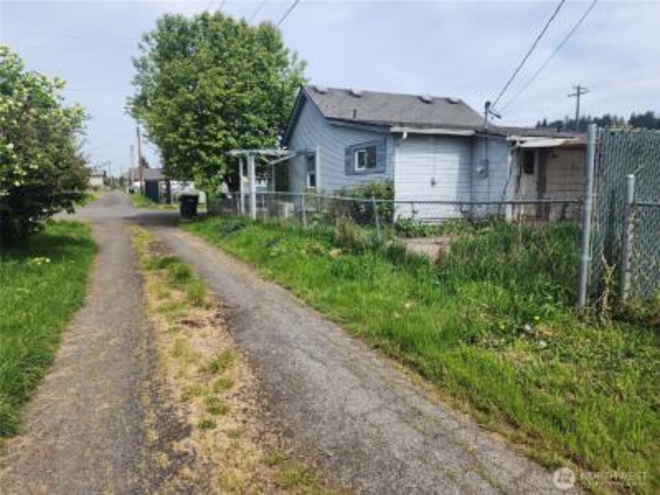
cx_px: 330
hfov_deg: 73.9
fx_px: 439
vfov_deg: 58.9
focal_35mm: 23
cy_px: 248
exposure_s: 1/929
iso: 12
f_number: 1.8
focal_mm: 6.4
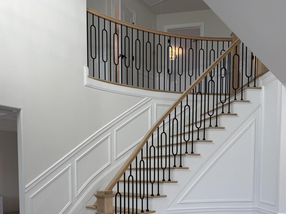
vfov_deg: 40.3
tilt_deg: -3.3
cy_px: 186
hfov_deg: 55.4
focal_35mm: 33
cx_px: 141
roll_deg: +0.2
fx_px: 273
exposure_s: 1/120
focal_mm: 6.76
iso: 80
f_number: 1.78
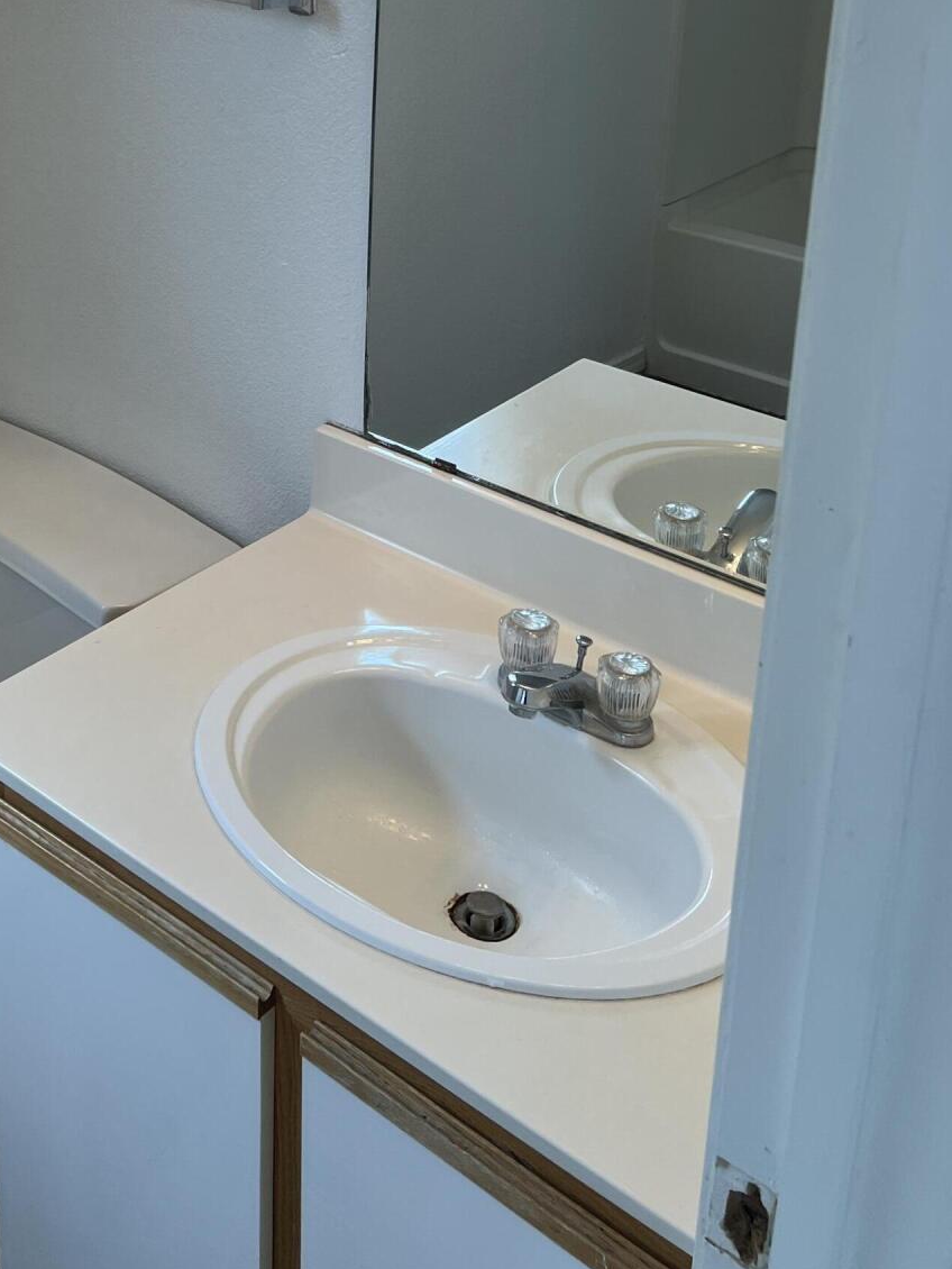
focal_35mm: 46
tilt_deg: -17.4
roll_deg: +0.7
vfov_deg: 38.8
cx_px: 118
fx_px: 1686
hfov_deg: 30.3
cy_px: 167
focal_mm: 5.7
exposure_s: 1/120
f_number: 1.5
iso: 50
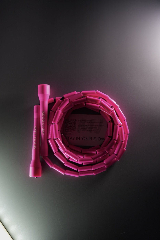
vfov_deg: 59.7
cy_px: 120
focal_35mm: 31
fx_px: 209
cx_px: 80
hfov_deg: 41.8
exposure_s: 1/40
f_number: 2.8
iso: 125
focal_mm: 31.4
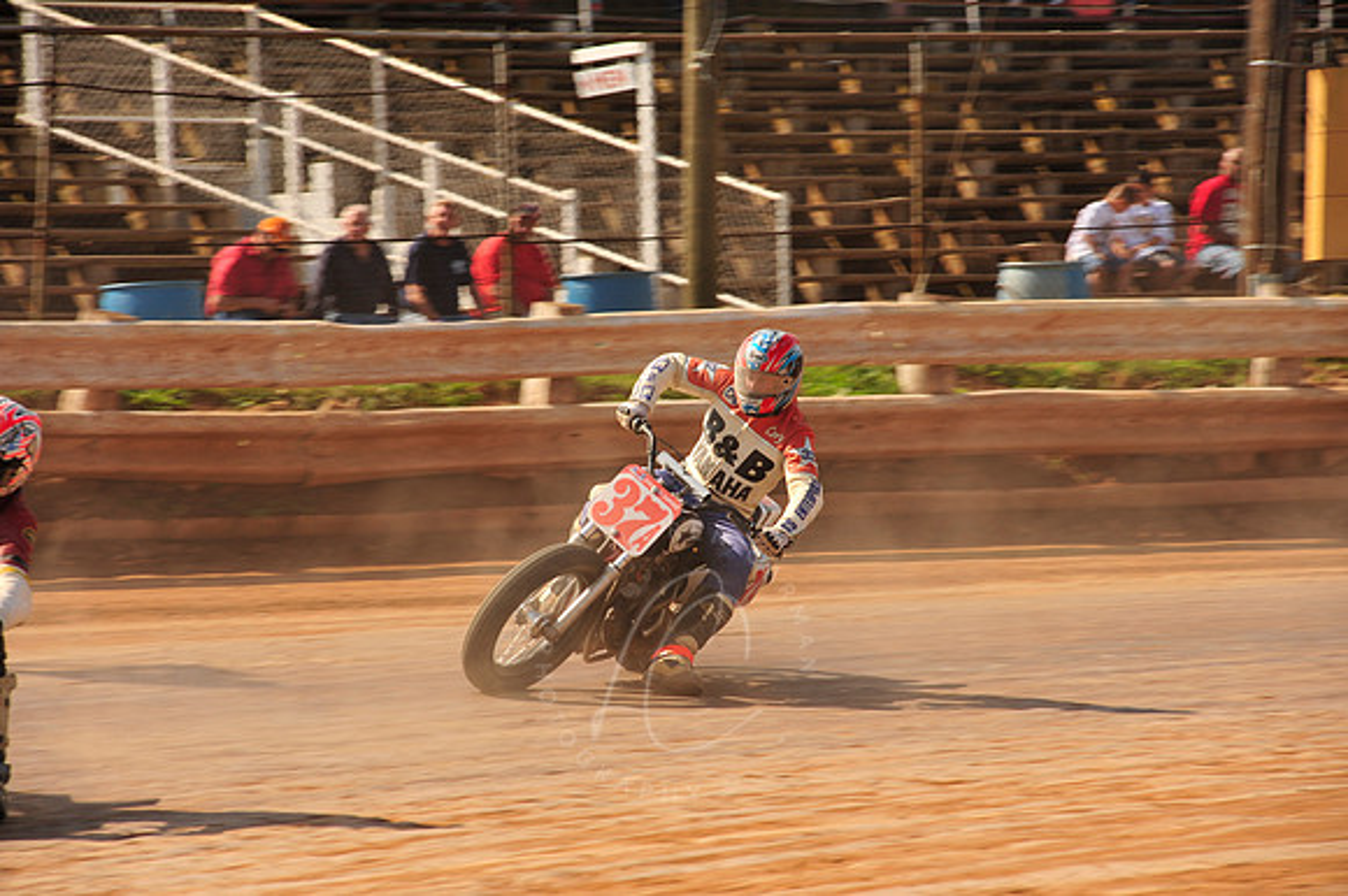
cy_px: 448
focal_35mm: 200
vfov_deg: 6.9
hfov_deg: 10.3
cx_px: 674
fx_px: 7484
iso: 200
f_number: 9
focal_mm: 200
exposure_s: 1/400
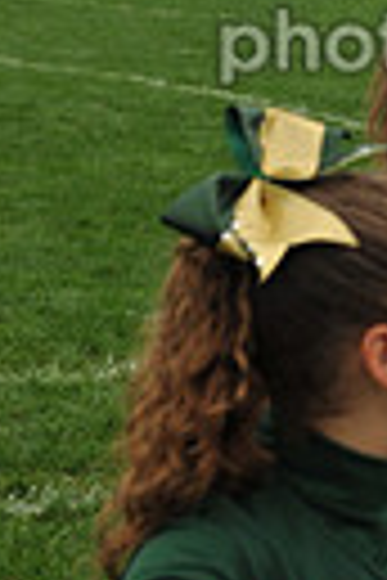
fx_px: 3047
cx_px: 796
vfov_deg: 10.6
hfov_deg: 7.0
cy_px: -171
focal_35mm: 189
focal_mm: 42
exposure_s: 1/2000
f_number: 4
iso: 800
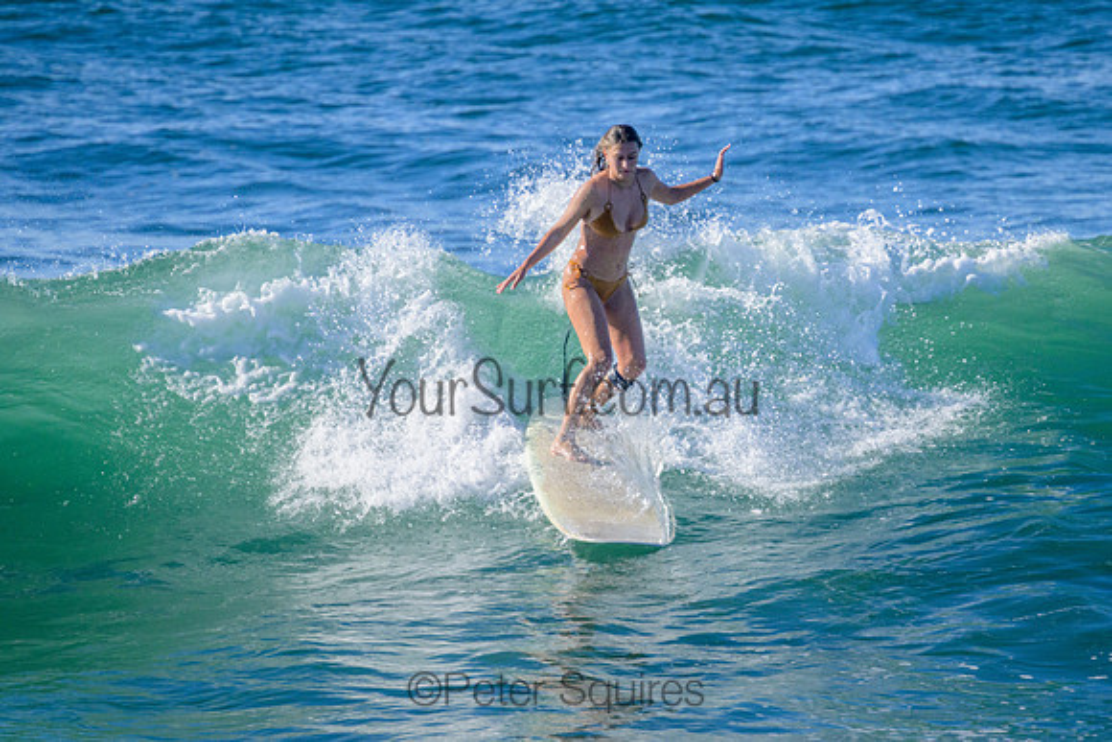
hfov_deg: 2.2
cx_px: 644
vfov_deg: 1.5
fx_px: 28608
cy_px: 361
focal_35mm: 926
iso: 800
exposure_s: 1/2000
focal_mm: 800
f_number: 11
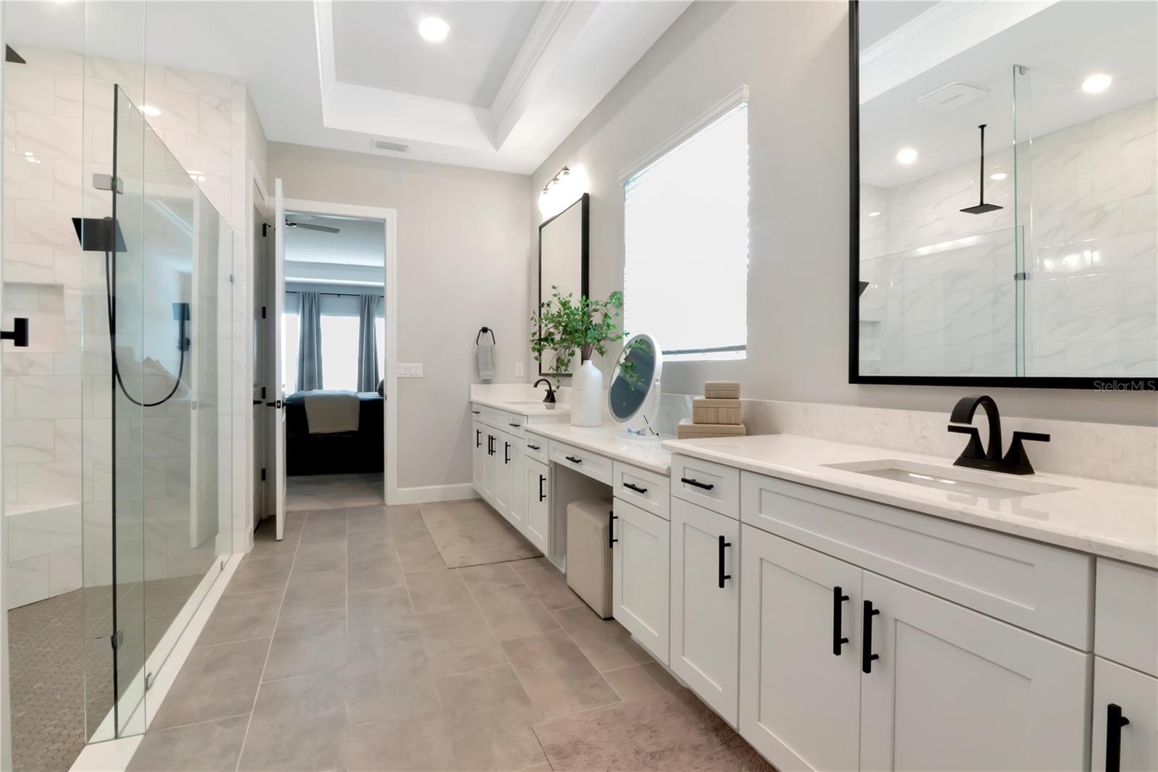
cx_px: 579
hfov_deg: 95.0
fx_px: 531
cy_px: 386
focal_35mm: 16
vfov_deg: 72.0
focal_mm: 11
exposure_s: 1/3
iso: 800
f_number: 18
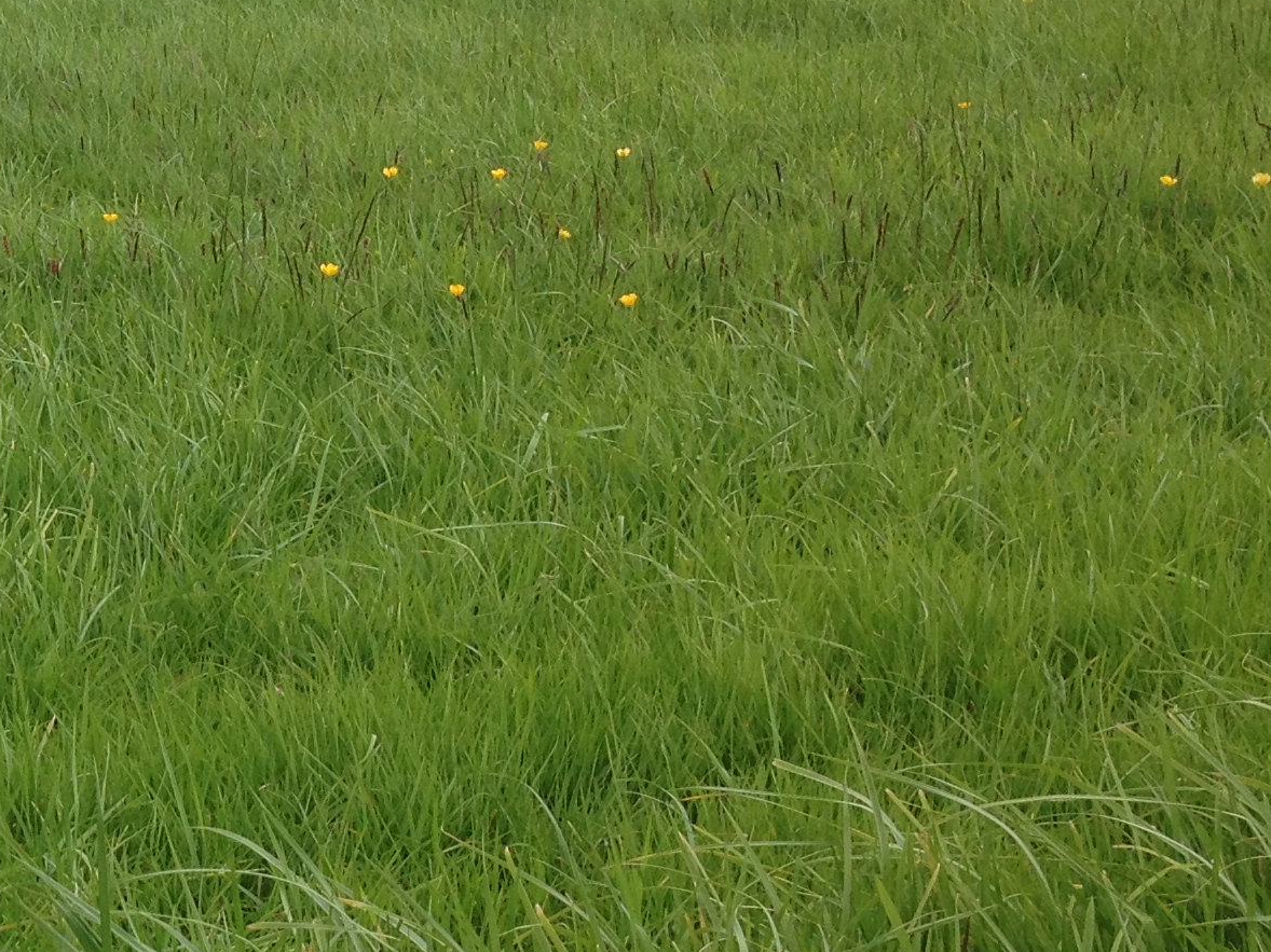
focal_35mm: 97
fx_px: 3561
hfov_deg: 18.7
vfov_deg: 15.2
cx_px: -396
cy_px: 535
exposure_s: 1/438
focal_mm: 4.28
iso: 50
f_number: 2.4
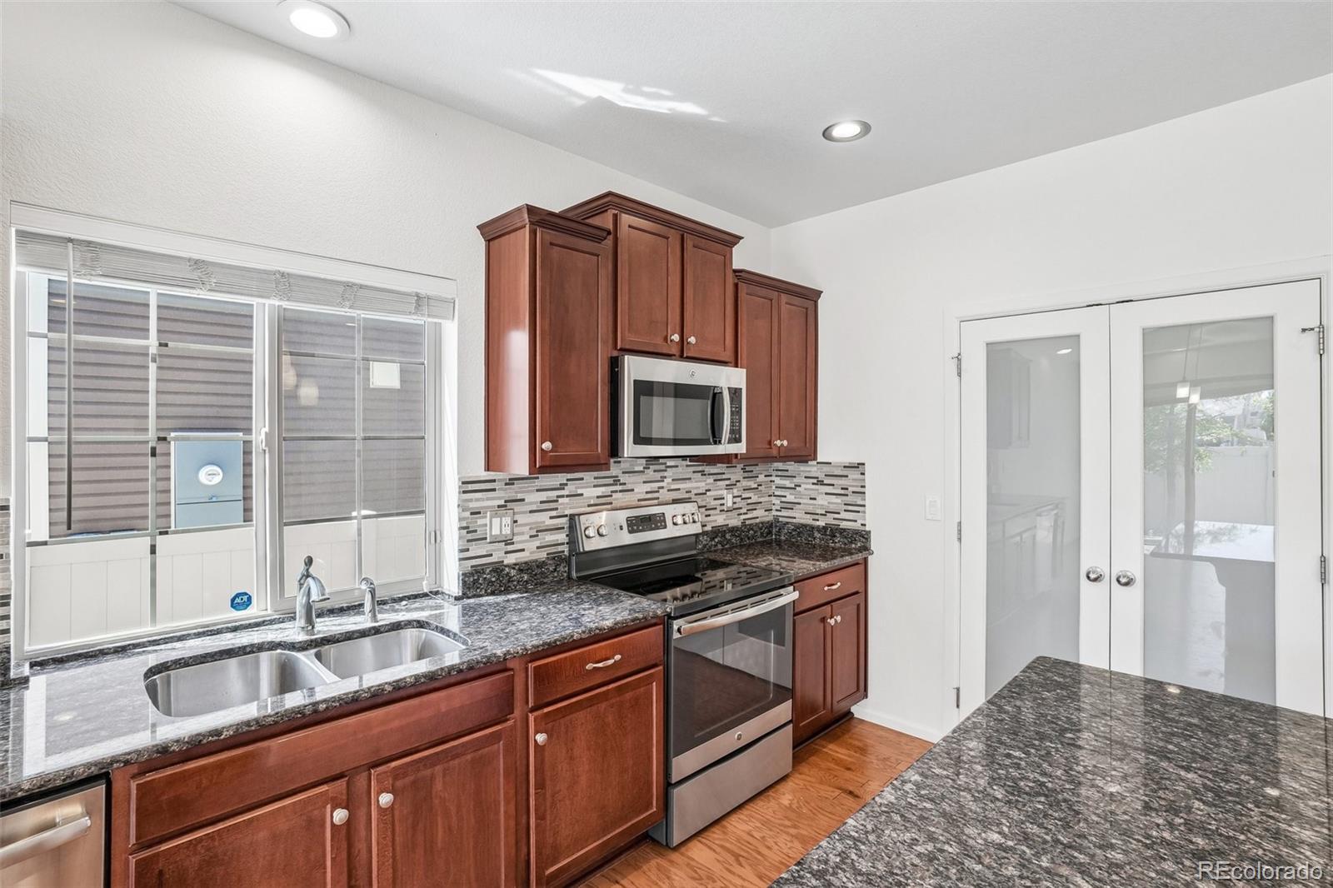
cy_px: 444
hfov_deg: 95.0
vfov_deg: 72.0
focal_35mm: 16
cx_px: 666
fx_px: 611
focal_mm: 11
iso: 400
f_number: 8
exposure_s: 1/40
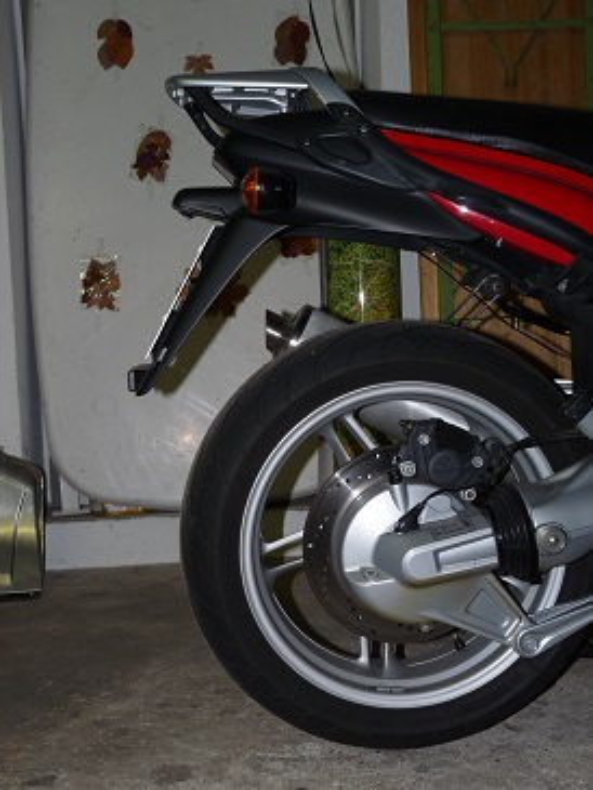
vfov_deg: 42.9
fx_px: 1004
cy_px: 395
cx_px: 296
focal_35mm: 44
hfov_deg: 32.9
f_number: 3
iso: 100
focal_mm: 7.8
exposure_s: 1/30
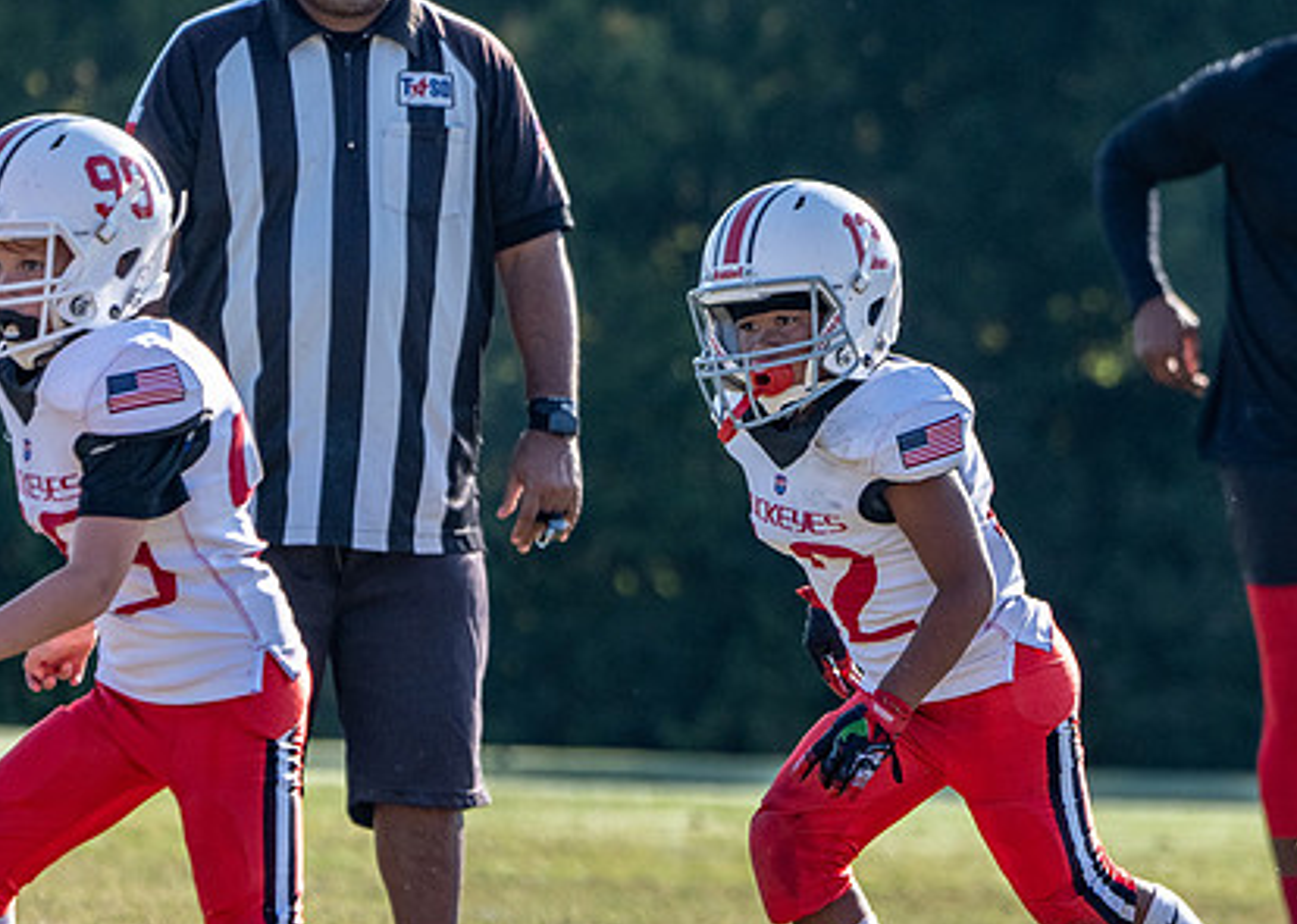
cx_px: 1134
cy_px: 840
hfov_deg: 3.2
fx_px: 22930
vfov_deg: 2.3
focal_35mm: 623
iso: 500
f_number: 5.6
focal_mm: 259
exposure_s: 1/1600
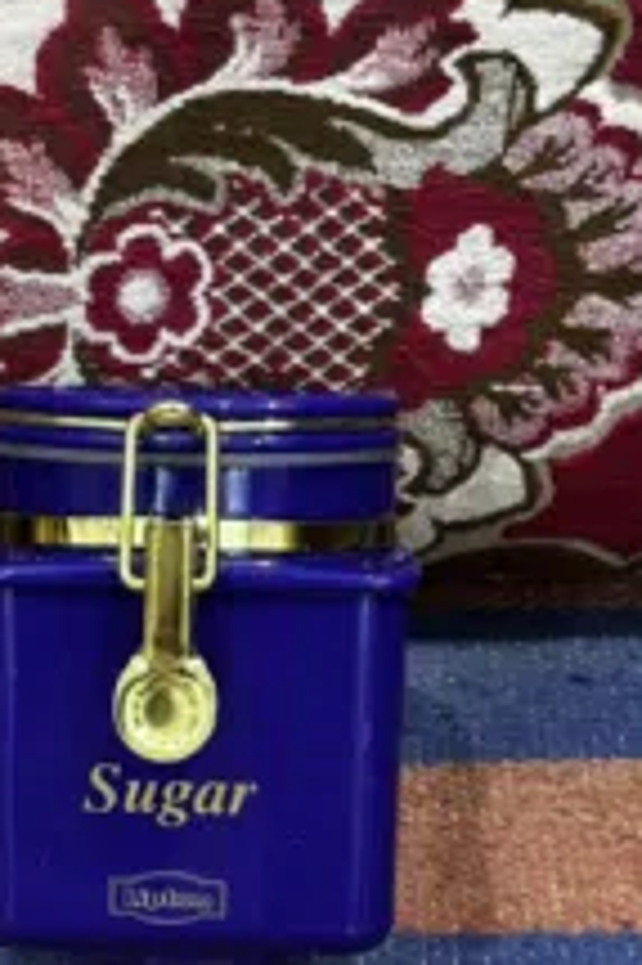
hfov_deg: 14.6
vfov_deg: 21.8
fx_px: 2492
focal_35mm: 93
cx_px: 189
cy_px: 687
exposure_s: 1/40
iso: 320
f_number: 1.78
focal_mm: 6.76
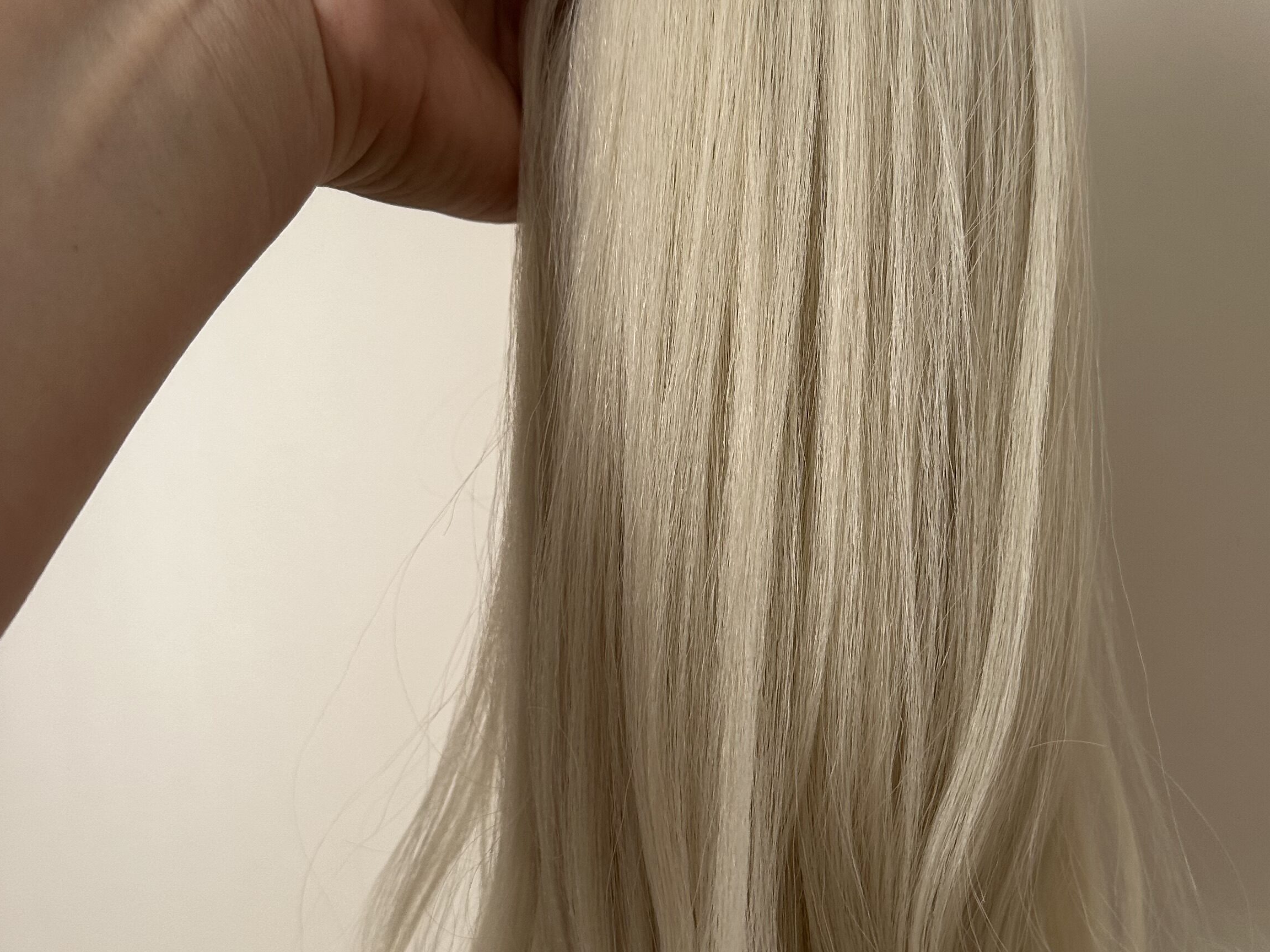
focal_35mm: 42
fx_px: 1541
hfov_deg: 44.2
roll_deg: -2.0
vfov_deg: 34.2
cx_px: 830
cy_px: 591
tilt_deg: -6.7
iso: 125
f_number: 1.78
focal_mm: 6.86
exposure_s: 1/121
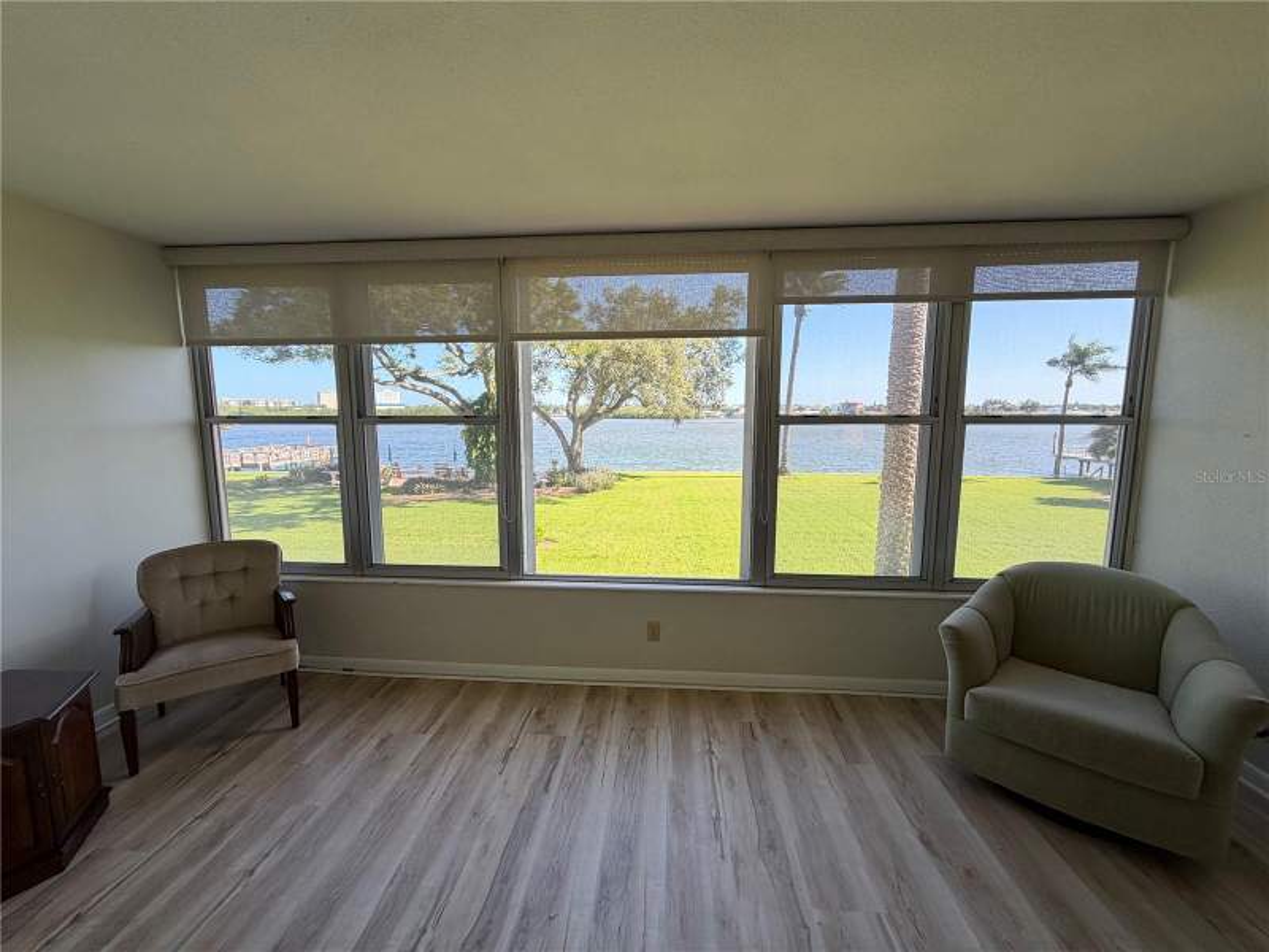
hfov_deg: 102.1
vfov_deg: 85.7
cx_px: 634
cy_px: 476
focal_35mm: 14
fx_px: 513
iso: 40
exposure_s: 1/136
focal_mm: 2.22
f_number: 2.2
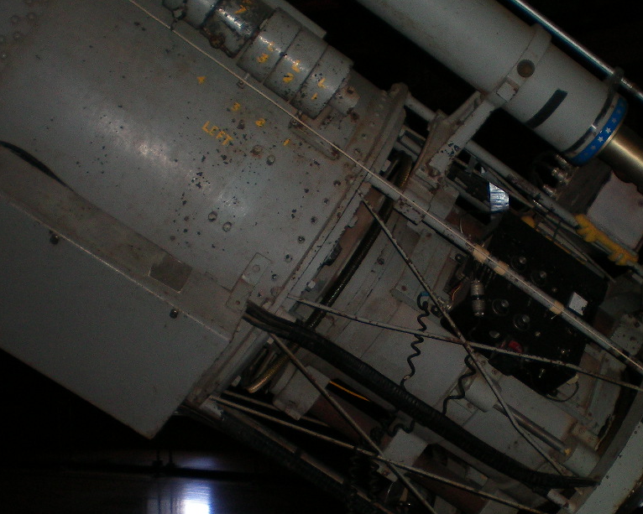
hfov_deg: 30.3
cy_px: 320
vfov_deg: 24.5
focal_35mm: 62
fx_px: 1180
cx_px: 425
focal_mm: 6.3
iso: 64
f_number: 3.1
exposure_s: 1/60
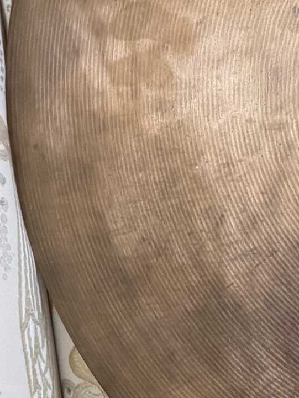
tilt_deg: -19.5
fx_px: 4087
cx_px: 496
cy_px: 105
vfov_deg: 5.6
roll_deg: -1.4
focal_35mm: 355
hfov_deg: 4.2
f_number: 2.8
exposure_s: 1/121
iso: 320
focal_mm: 16.89
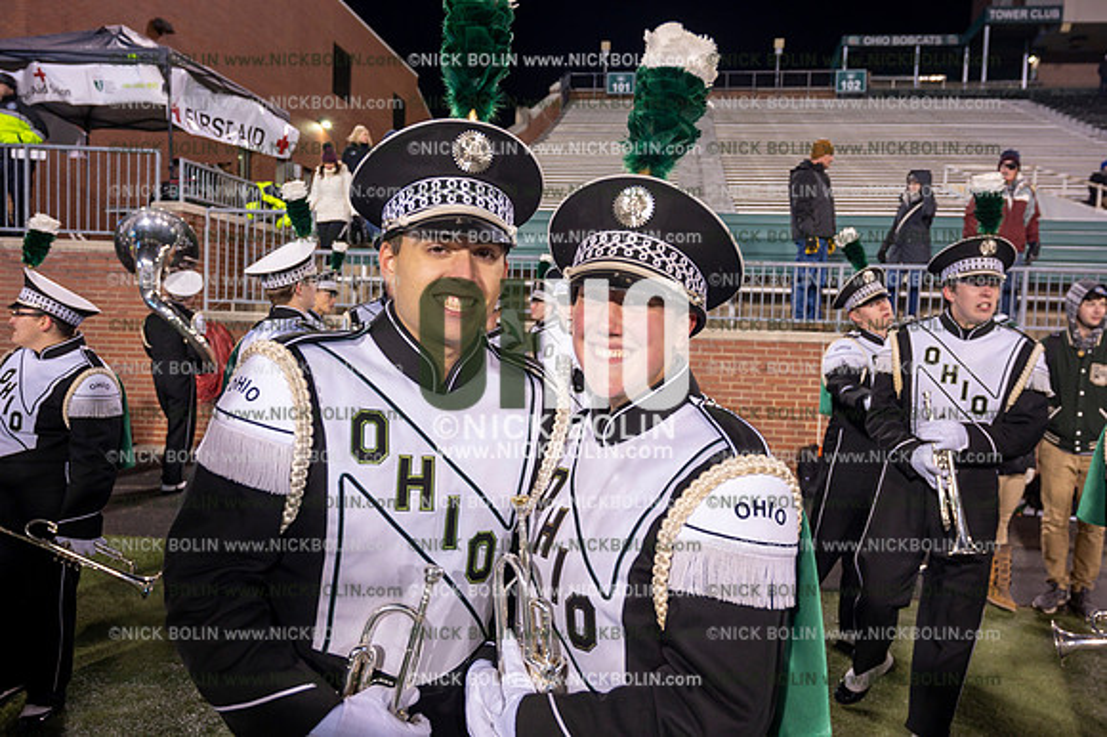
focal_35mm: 28
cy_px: 368
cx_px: 554
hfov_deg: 65.5
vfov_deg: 46.4
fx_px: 860
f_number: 4.5
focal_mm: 28
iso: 1000
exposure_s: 1/125
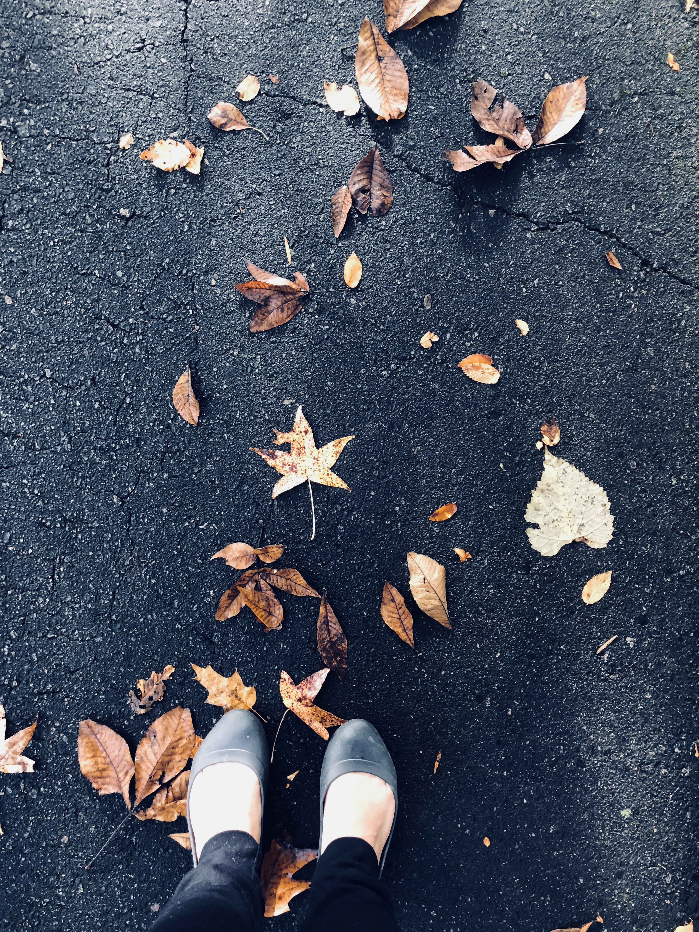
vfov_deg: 61.7
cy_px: 466
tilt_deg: -81.2
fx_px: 781
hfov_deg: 48.2
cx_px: 350
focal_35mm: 29
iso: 40
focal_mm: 3.99
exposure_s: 1/30
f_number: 1.8
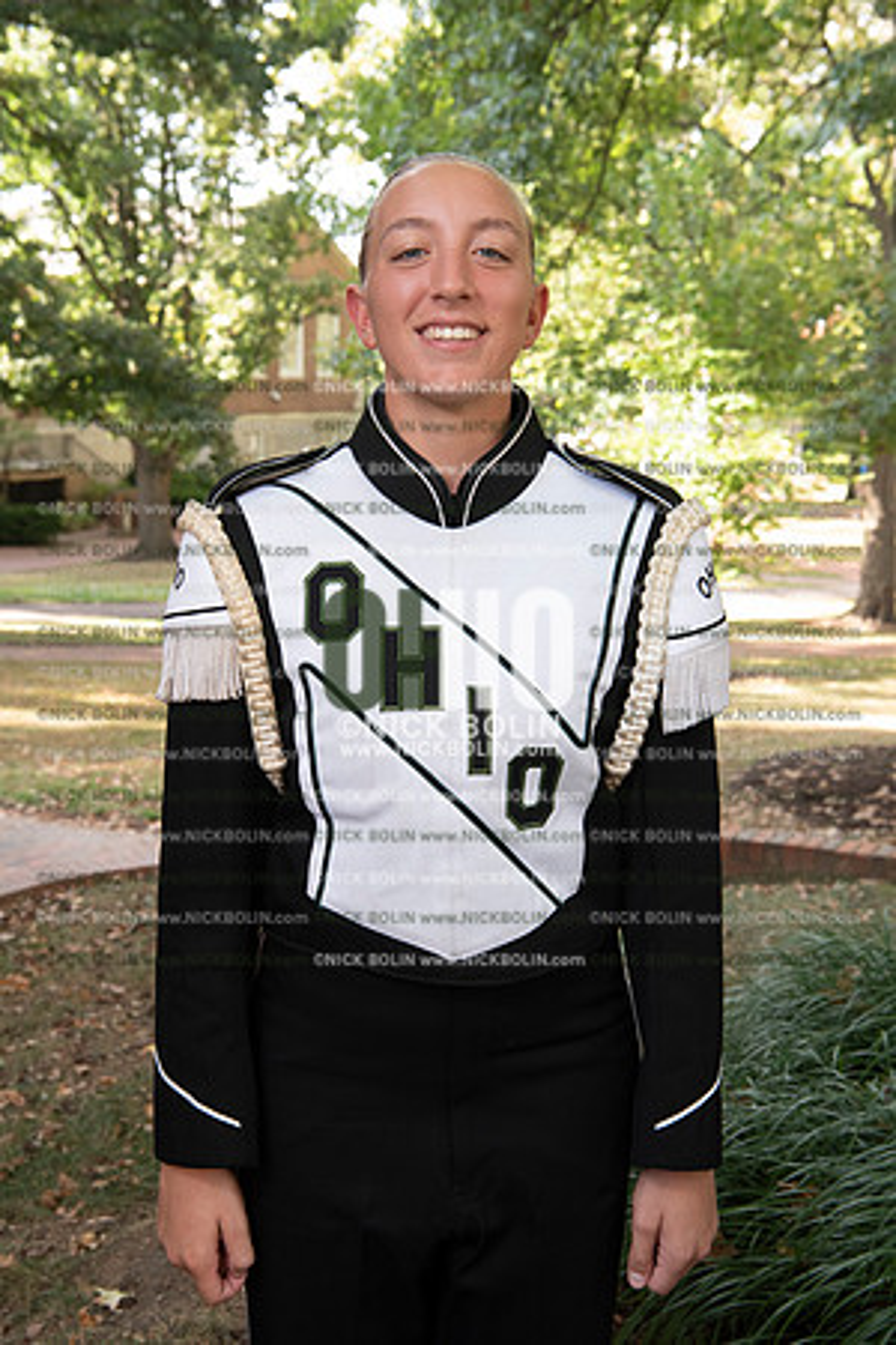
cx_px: 448
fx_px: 1867
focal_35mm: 50
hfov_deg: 27.0
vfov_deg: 39.6
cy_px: 672
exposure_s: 1/100
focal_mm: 50
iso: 800
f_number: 8
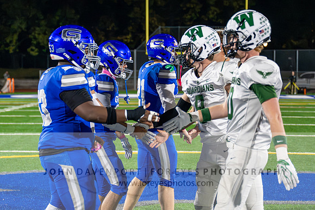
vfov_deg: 15.0
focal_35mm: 91
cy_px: 100
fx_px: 797
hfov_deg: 22.3
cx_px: 127
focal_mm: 61
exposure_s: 1/800
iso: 9000
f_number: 2.8
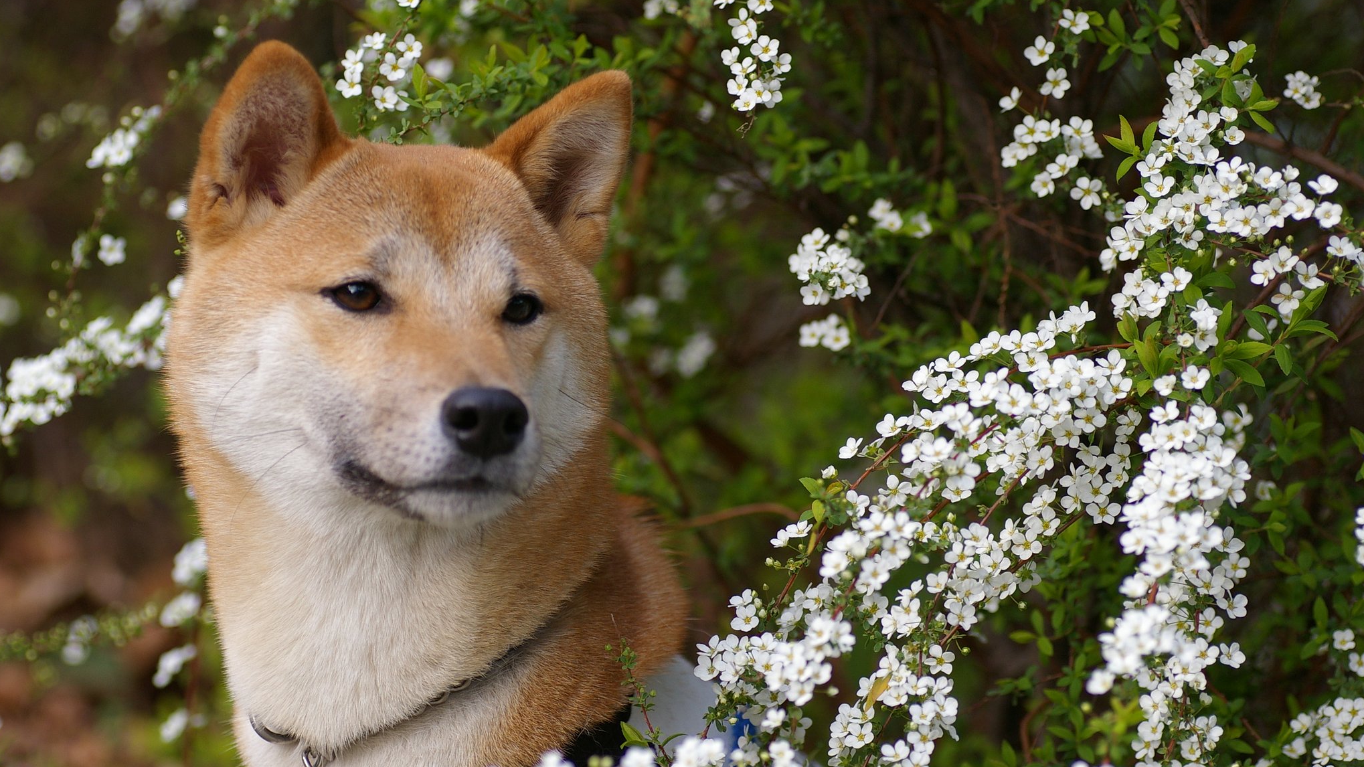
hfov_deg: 15.1
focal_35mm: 142
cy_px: 442
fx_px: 5135
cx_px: 679
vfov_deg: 8.5
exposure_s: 1/500
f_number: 2.8
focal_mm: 90
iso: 200
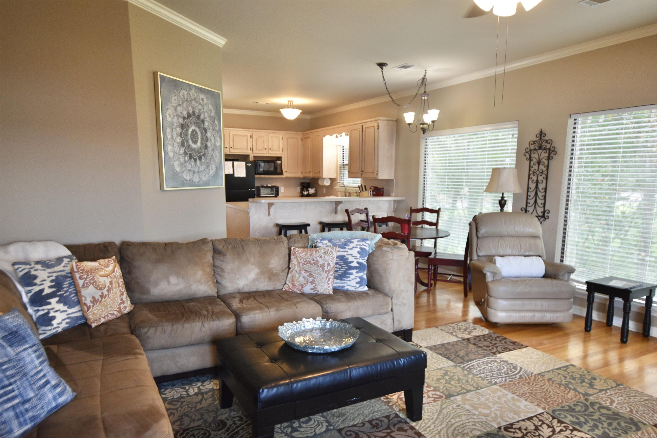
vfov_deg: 53.1
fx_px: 438
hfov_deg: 73.7
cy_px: 219
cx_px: 328
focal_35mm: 24
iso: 500
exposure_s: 1/60
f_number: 4
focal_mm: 16
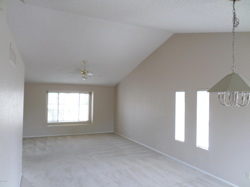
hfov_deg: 69.4
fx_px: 181
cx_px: 125
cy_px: 94
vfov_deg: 54.9
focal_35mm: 25
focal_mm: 4.5
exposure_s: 1/30
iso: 120
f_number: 2.5
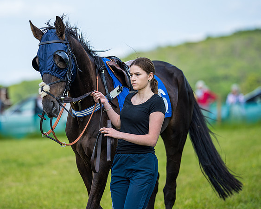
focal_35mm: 191
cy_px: 85
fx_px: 1474
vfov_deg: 8.1
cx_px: 82
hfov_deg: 10.1
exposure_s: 1/1600
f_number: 2.2
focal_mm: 135
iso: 50
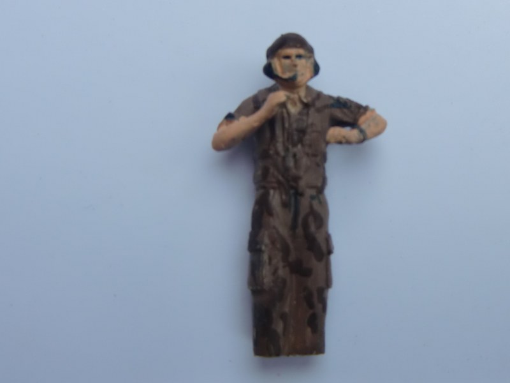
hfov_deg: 71.6
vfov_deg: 56.8
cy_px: 192
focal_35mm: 24
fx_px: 354
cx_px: 255
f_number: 3.2
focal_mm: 4.3
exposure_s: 1/400
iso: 64
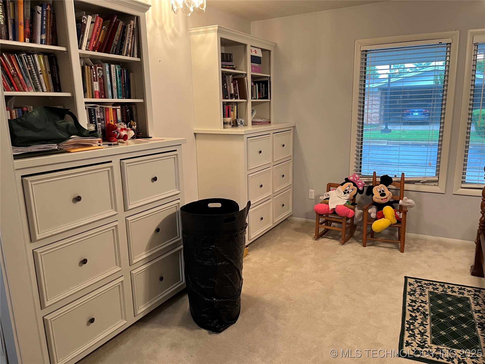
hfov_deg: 67.3
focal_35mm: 26
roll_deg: +1.6
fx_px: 364
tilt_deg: -11.5
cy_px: 182
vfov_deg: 53.1
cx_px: 242
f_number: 1.6
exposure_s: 1/60
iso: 200
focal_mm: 5.1
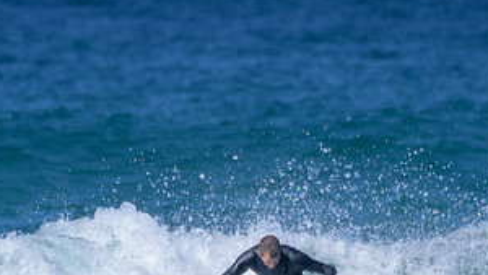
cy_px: 307
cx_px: 332
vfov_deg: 0.6
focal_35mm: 2026
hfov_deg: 1.1
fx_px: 26225
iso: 800
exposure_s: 1/2000
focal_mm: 1000
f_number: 11
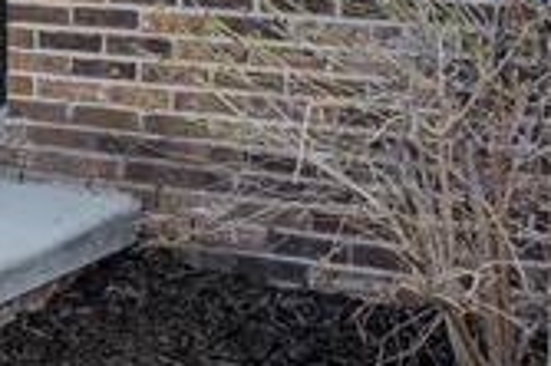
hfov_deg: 18.6
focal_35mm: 104
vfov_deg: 12.8
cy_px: -86
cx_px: -106
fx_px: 1590
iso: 250
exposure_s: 1/125
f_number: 8
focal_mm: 17
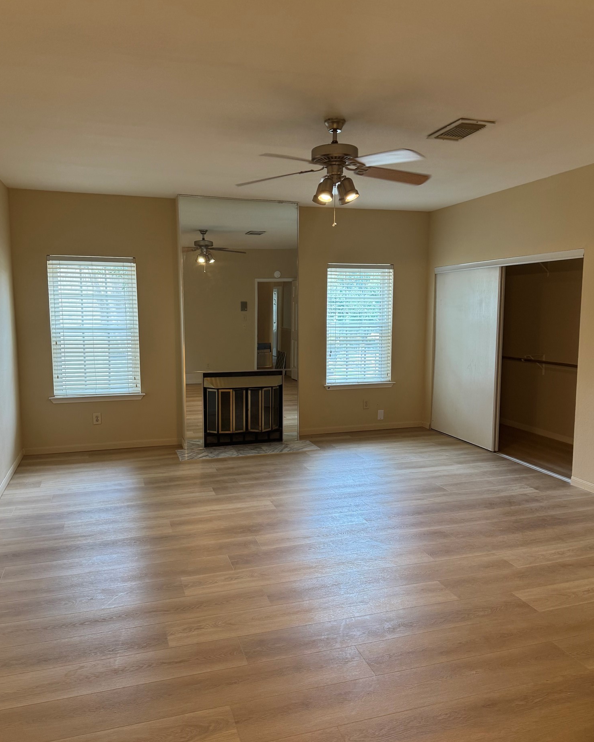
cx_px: 293
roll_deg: +0.8
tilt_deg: -6.8
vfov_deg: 66.0
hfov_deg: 54.9
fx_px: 571
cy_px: 376
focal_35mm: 26
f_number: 1.78
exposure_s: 1/120
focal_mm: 6.76
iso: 125
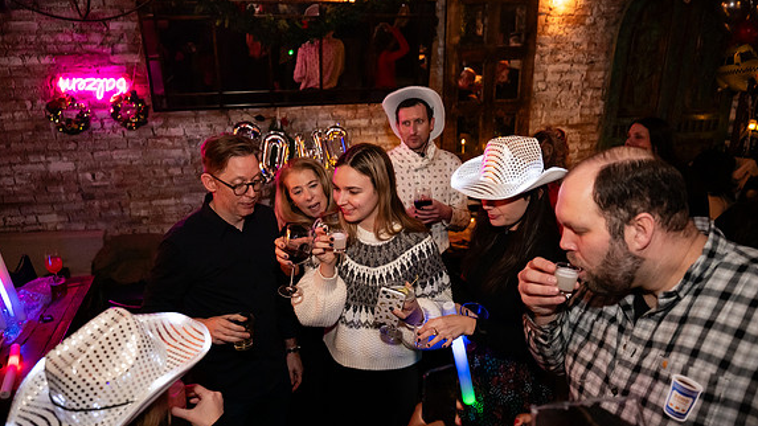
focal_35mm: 27
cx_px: 358
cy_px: 233
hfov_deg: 69.8
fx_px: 543
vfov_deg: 42.8
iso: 3200
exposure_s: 1/100
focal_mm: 24
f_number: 2.8
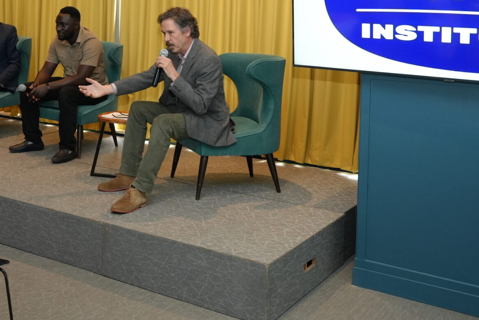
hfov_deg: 36.9
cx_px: 138
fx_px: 705
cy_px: 53
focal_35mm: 53
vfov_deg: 25.0
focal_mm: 24
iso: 2000
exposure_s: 1/200
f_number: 2.8
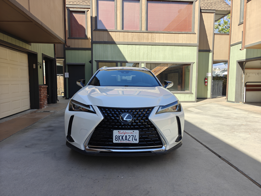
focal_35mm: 23
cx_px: 130
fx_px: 173
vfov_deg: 58.9
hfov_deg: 73.9
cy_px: 98
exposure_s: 1/458
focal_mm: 6.06
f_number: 1.6
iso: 64
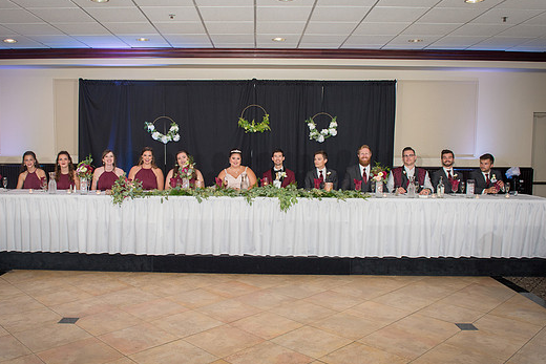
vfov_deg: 42.3
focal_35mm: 31
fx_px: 470
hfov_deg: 60.2
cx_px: 248
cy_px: 188
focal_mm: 24
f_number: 4.8
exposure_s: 1/60
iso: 800
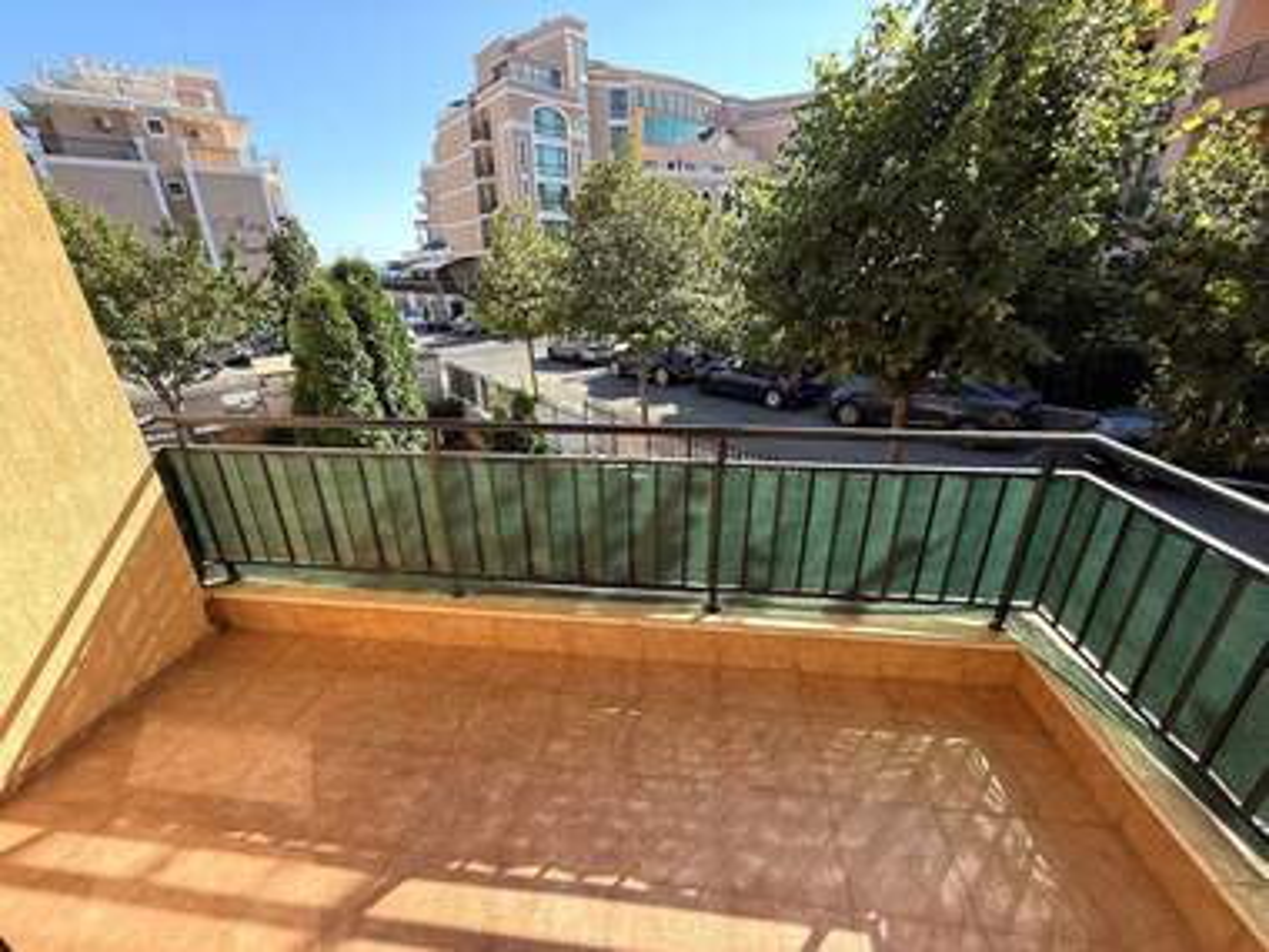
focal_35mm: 14
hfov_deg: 102.1
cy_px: 476
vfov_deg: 85.7
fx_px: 513
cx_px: 634
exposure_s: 1/328
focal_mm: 2.22
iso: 50
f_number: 2.2
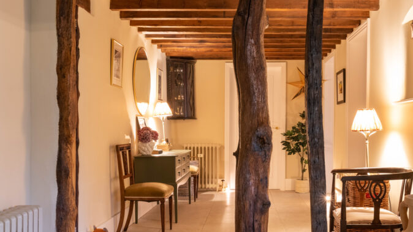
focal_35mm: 42
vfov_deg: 28.3
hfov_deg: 48.2
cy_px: 133
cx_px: 235
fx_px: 460
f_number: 8
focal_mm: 26
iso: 400
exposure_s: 1/1.67
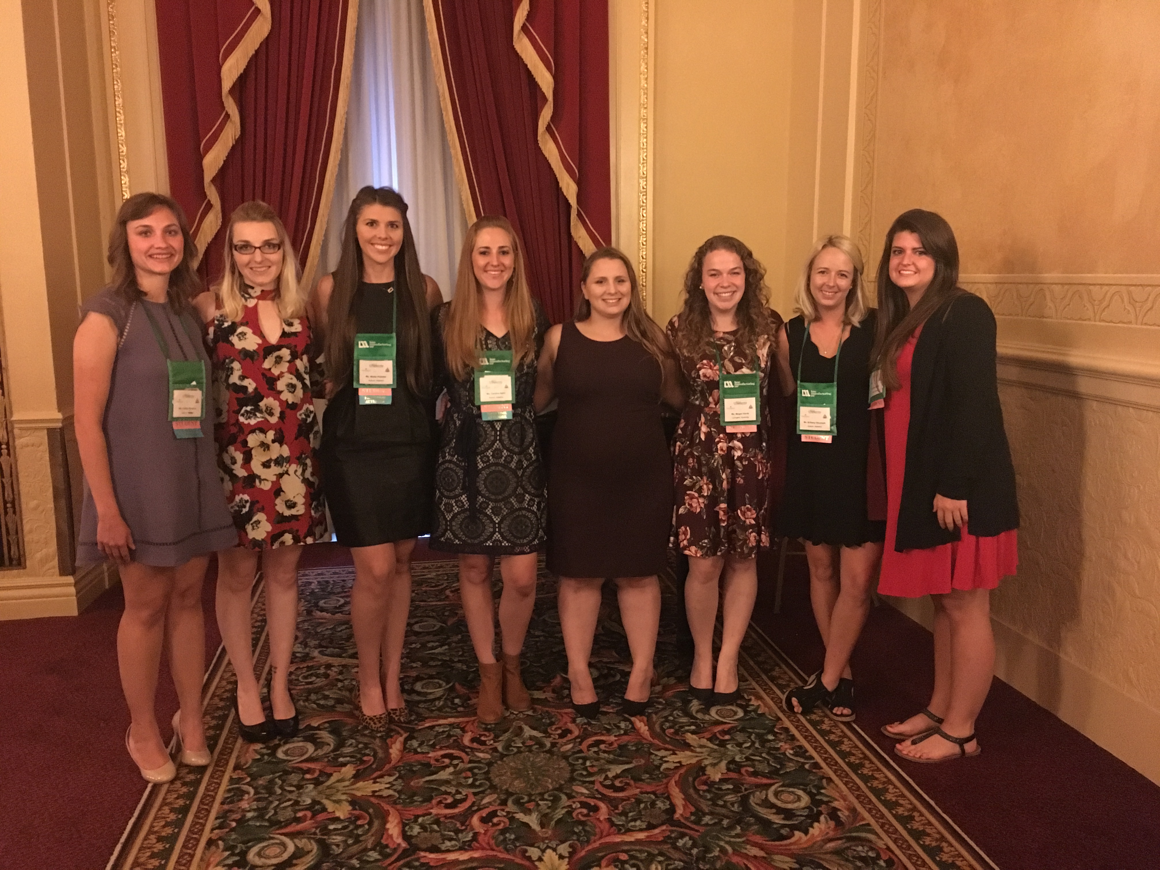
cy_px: 435
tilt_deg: -8.8
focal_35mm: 29
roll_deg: +0.8
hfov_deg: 61.7
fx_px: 972
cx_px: 580
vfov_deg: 48.2
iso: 800
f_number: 2.2
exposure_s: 1/15
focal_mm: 4.15
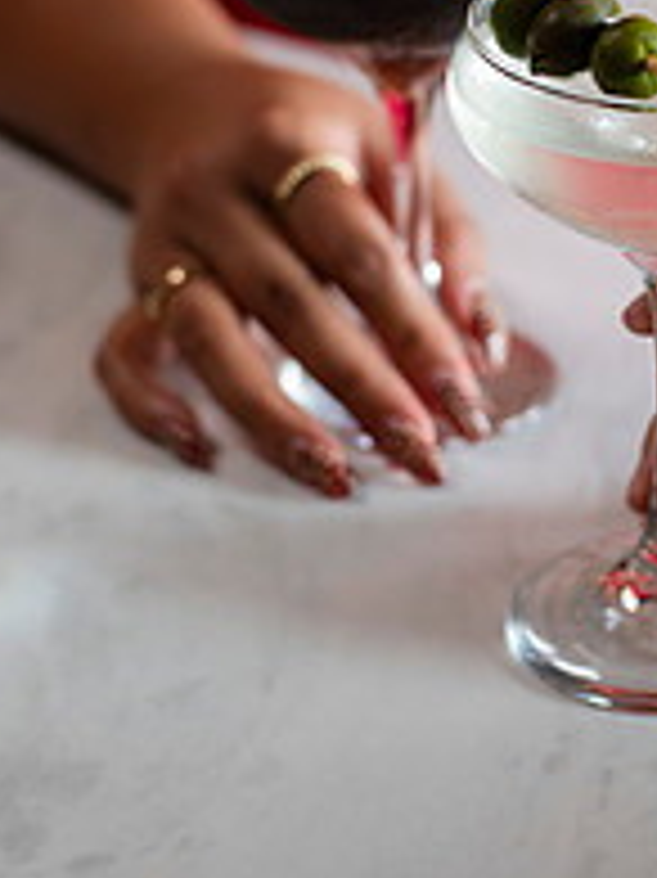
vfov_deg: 17.7
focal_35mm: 111
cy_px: 275
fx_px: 2812
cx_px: 603
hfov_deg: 13.2
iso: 200
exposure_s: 1/250
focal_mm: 50
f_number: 2.8
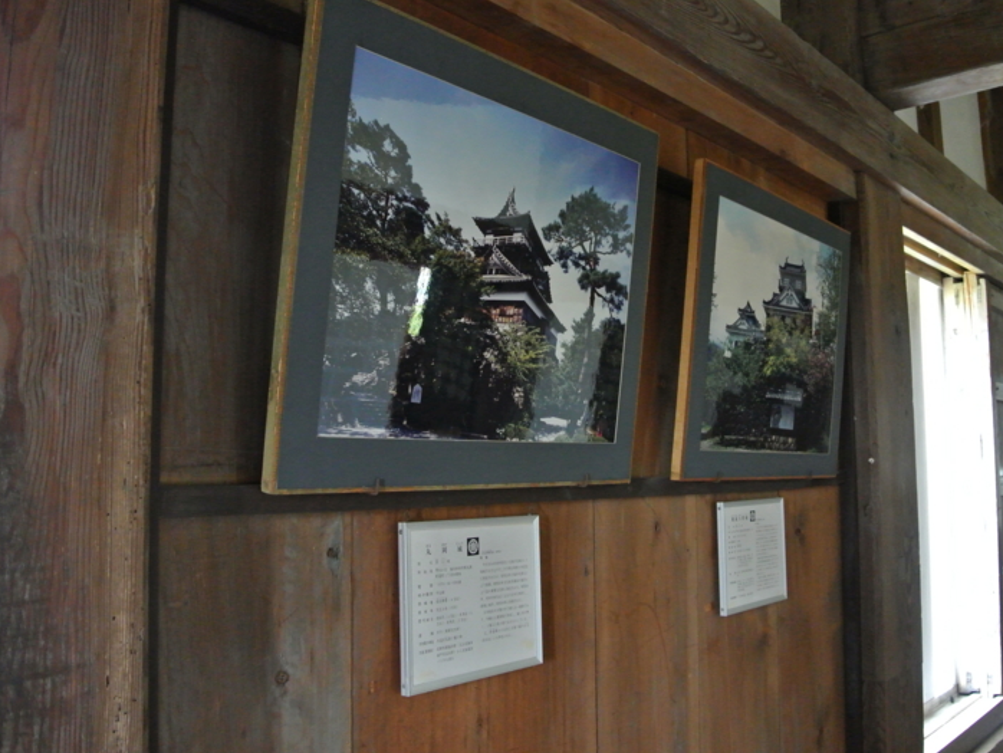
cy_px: 372
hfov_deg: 56.7
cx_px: 556
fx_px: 928
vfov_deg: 44.2
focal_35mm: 32
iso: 1250
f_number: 4
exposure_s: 1/50
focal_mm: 11
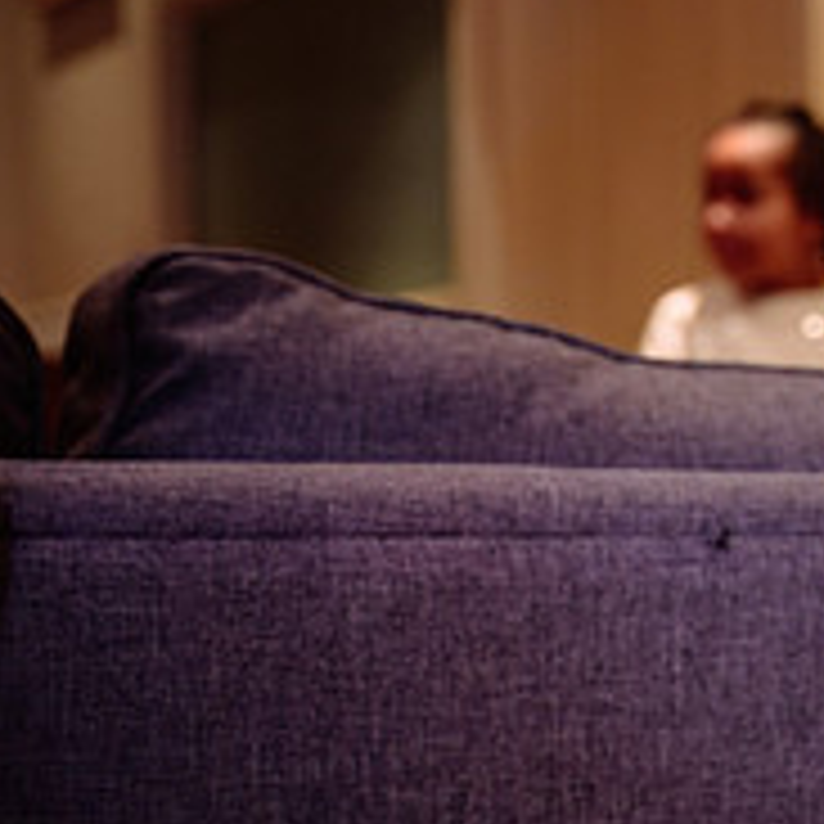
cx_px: 684
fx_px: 3313
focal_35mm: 123
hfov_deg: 14.1
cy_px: 707
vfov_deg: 14.1
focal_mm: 41
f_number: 4
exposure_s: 1/50
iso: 500
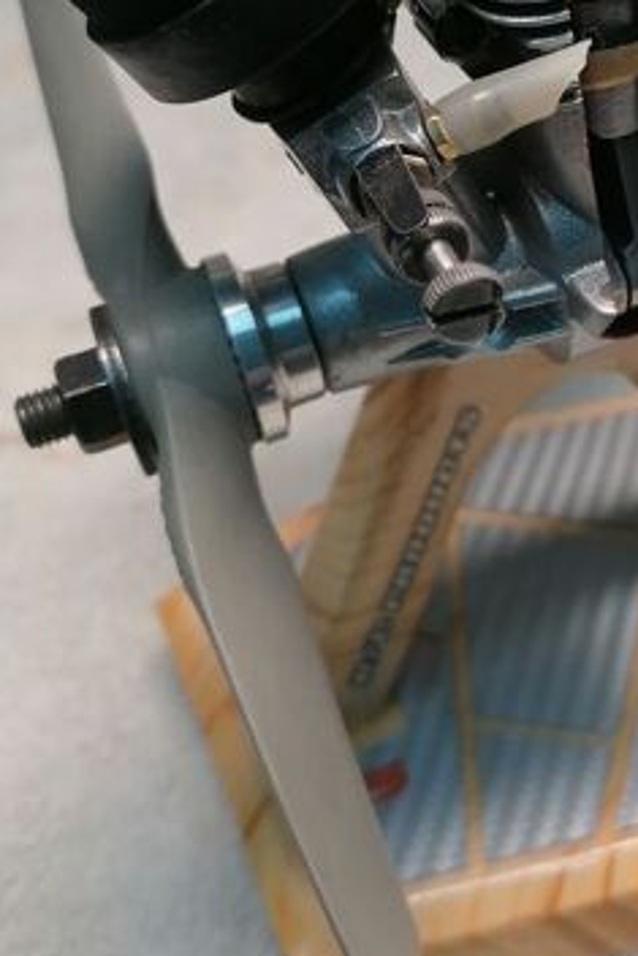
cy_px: 258
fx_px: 1354
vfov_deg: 38.0
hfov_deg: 25.7
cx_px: 562
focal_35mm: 51
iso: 100
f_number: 1.8
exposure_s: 1/50
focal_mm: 4.75
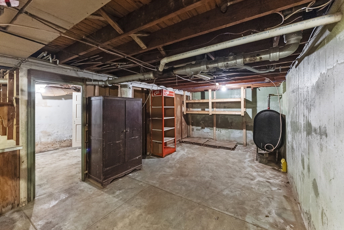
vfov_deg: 81.3
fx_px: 134
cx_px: 172
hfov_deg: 104.2
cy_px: 115
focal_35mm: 14
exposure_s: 1/20
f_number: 5.6
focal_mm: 14
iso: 4000
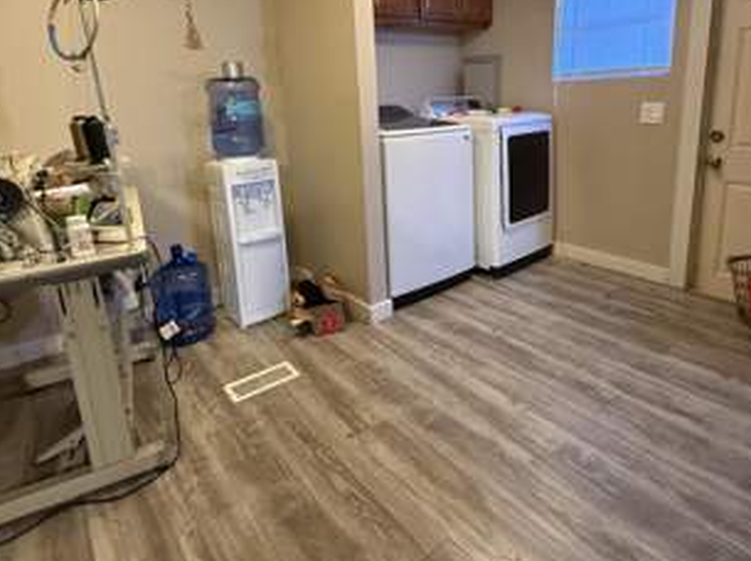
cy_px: 193
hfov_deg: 76.4
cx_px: 394
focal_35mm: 22
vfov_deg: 59.7
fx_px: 477
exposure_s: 1/60
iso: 640
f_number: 2.2
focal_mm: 2.22
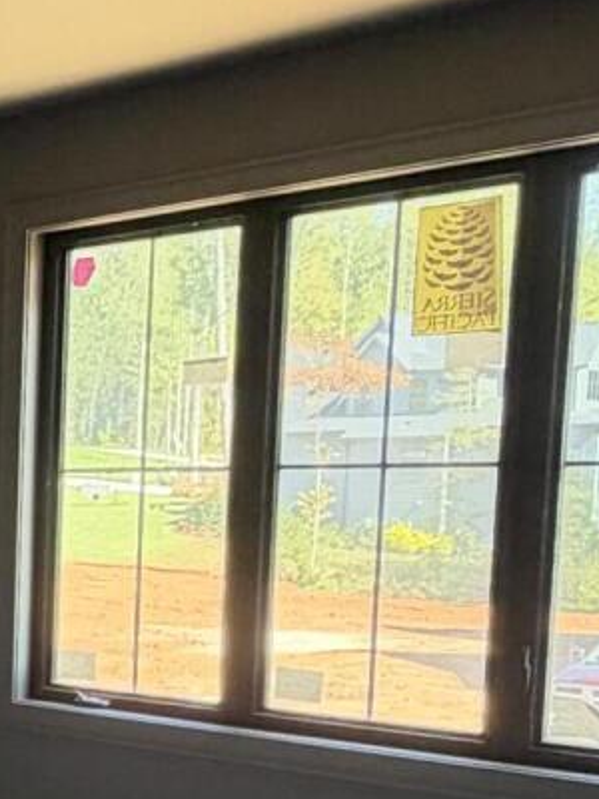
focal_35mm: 70
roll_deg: +0.8
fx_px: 1615
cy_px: 677
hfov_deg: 16.5
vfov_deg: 27.1
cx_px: -569
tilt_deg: -6.6
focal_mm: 2.22
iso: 320
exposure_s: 1/75
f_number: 2.2
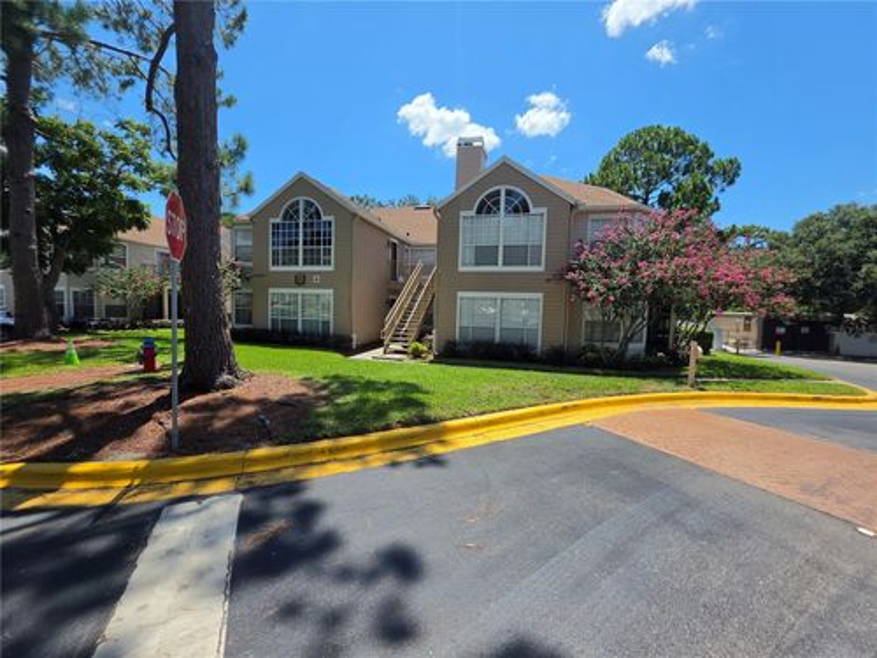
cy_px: 329
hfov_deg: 106.2
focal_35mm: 13
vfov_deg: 89.9
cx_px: 438
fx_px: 329
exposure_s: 1/1718
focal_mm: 2.2
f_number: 1.9
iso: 32
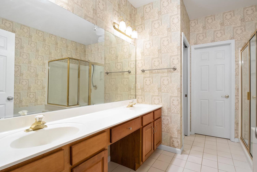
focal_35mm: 17
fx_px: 121
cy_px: 90
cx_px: 134
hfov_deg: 93.2
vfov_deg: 70.4
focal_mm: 8
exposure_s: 1/5
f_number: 8
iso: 400
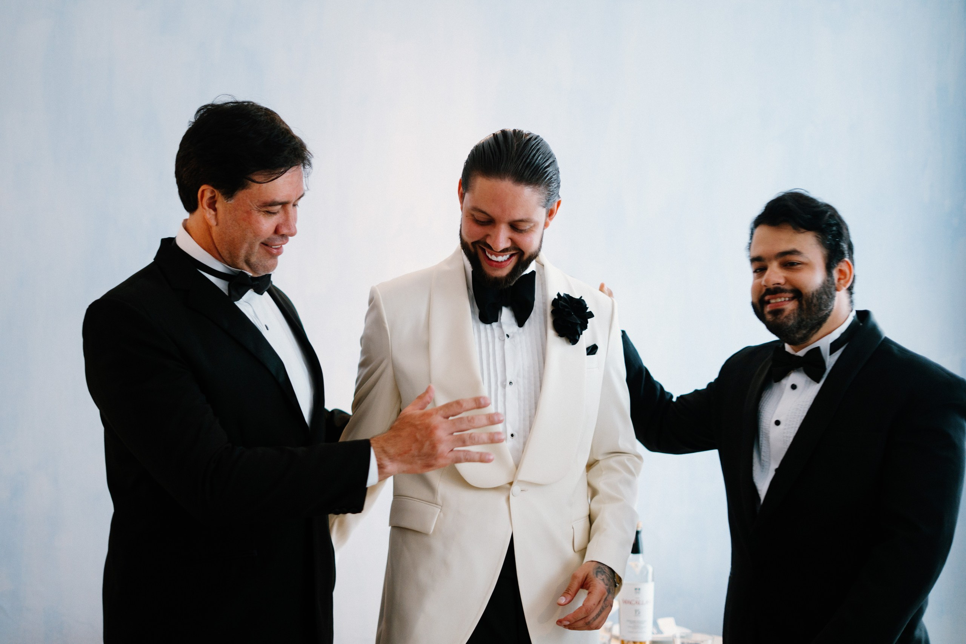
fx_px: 1342
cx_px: 483
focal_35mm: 50
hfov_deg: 39.6
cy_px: 322
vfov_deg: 27.0
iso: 800
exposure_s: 1/200
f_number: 2
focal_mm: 50
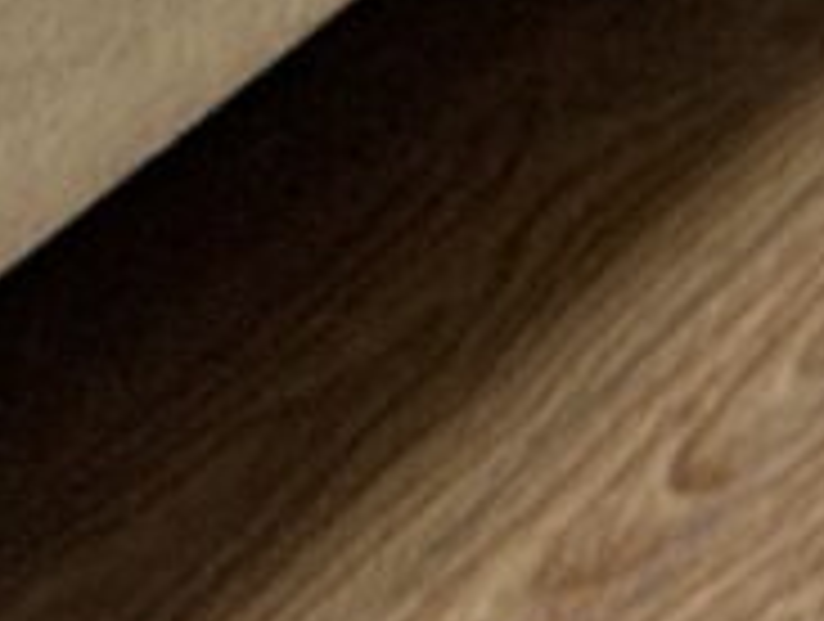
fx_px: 7489
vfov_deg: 4.7
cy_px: -392
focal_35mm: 314
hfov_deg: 6.1
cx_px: 1684
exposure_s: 1/100
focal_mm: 6.86
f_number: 1.78
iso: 80
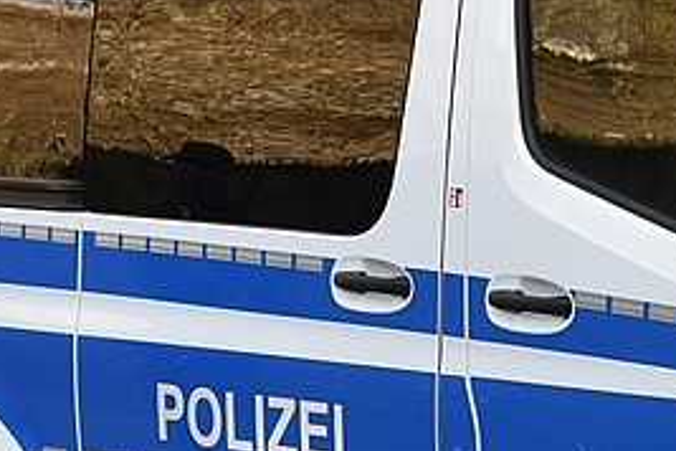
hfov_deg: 11.5
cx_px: 841
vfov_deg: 7.8
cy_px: 332
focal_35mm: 175
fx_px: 3286
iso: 400
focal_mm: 52
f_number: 6.3
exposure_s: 1/160
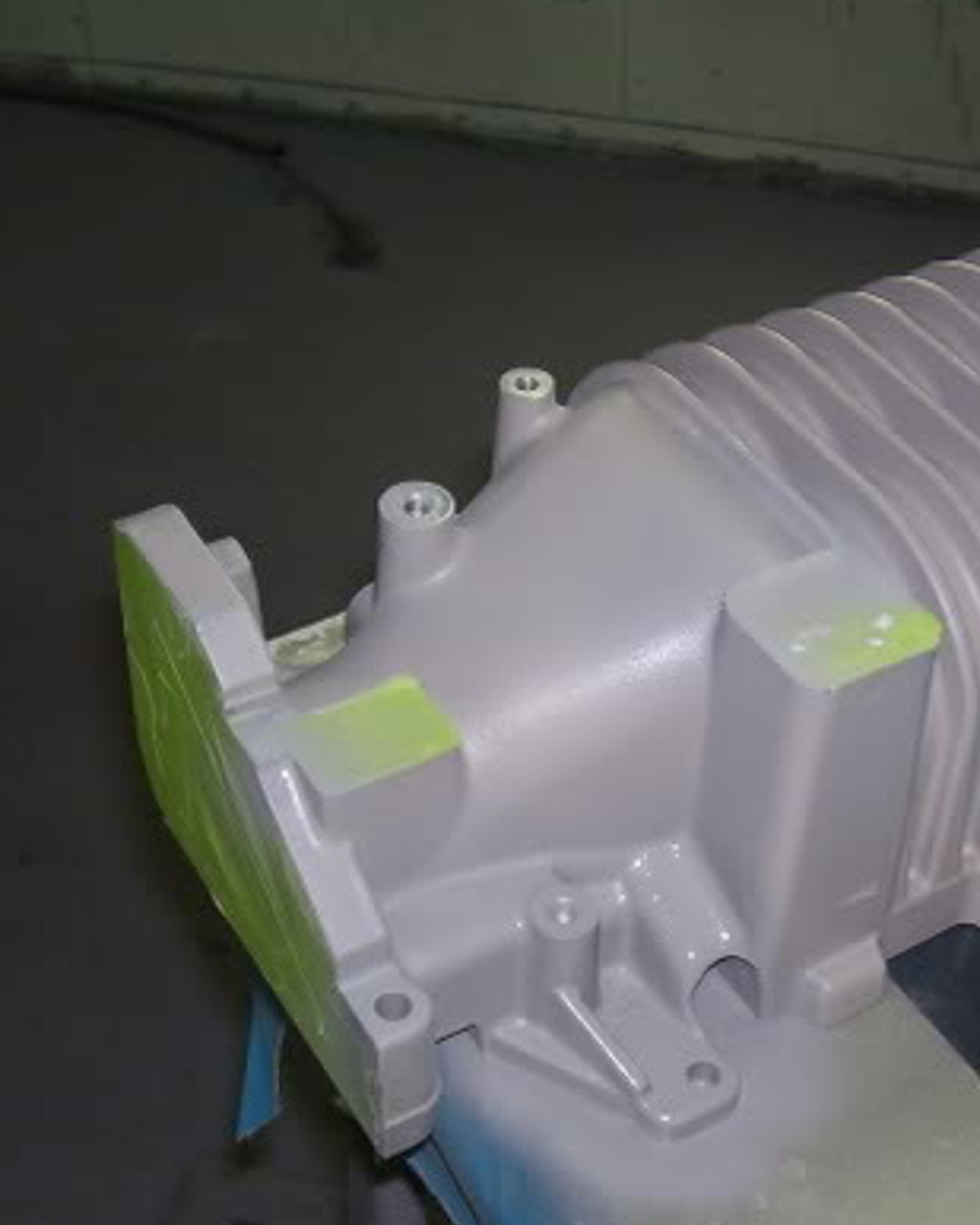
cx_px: 628
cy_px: 714
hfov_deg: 27.5
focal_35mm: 55
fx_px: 1993
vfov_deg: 34.1
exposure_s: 1/60
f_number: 2.7
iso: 80
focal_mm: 5.6
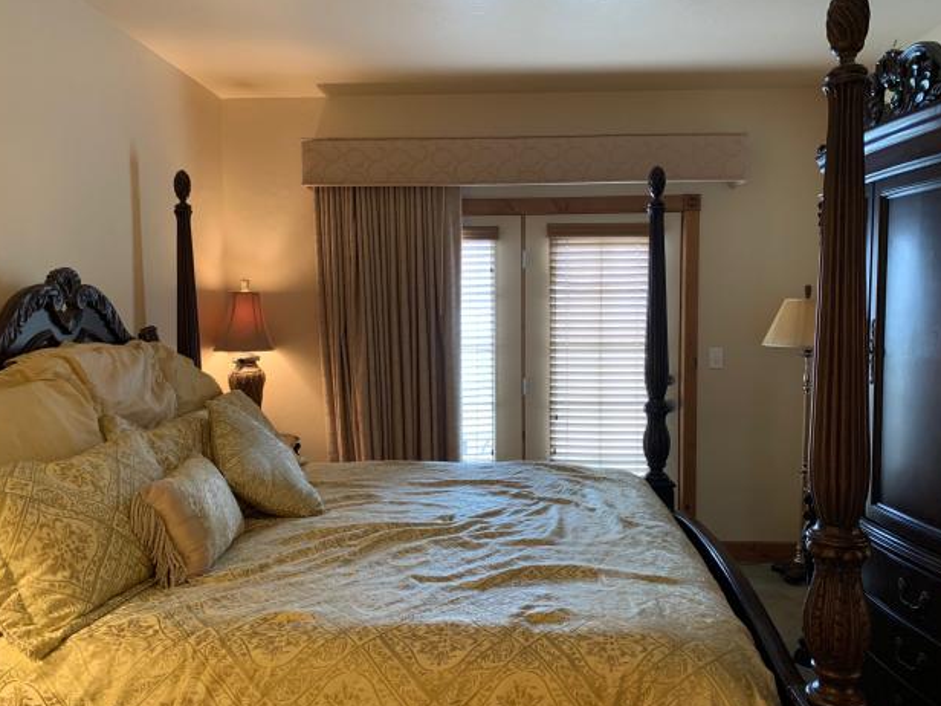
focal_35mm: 27
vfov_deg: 51.4
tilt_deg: -4.0
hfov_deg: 65.3
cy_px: 358
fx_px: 734
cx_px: 472
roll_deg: -0.2
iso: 250
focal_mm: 4.25
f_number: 1.8
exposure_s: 1/40
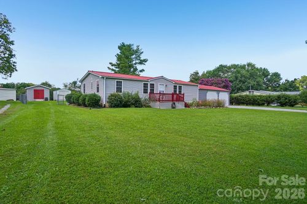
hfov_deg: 85.4
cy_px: 102
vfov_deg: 63.2
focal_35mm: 20
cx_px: 154
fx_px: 166
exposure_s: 1/160
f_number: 8
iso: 100
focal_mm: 13
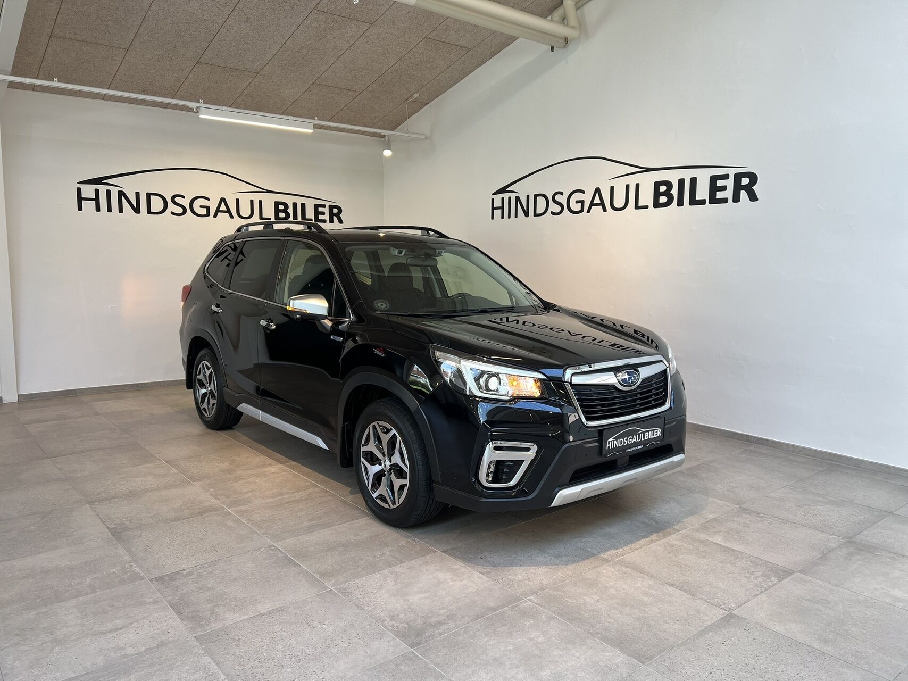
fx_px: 682
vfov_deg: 53.1
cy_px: 340
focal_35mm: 26
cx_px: 454
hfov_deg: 67.3
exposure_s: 1/92
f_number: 1.5
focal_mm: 5.7
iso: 50
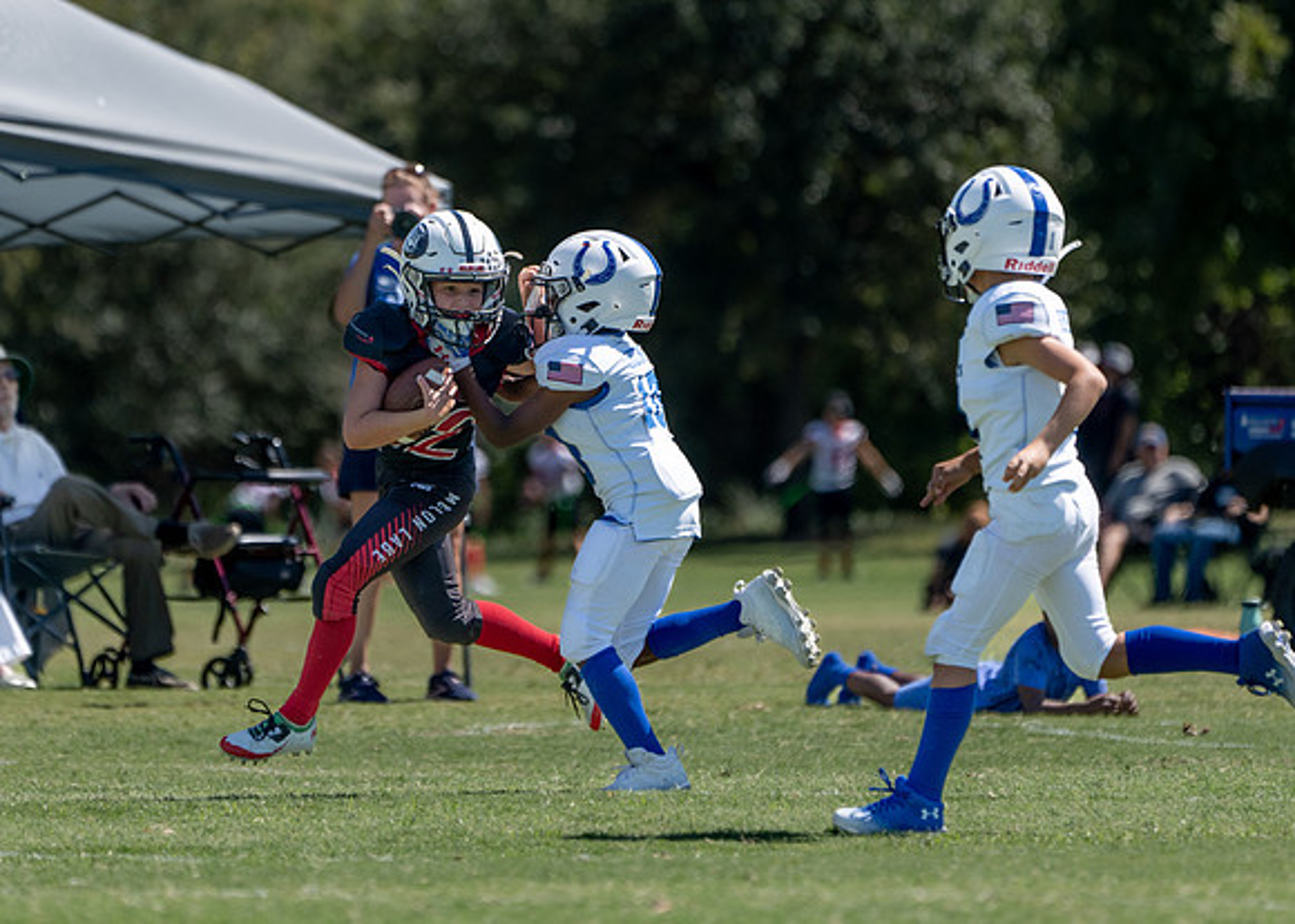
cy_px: 338
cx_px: 549
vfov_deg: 2.3
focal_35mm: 631
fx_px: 23192
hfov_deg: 3.2
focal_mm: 400
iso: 250
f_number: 5.6
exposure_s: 1/1250
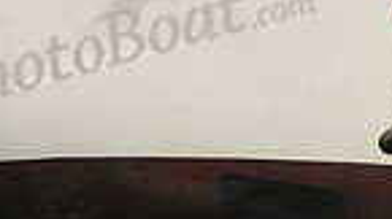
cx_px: 457
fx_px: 10460
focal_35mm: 1008
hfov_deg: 2.1
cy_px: -137
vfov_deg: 1.2
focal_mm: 240
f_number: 6.3
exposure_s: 1/1000
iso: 250
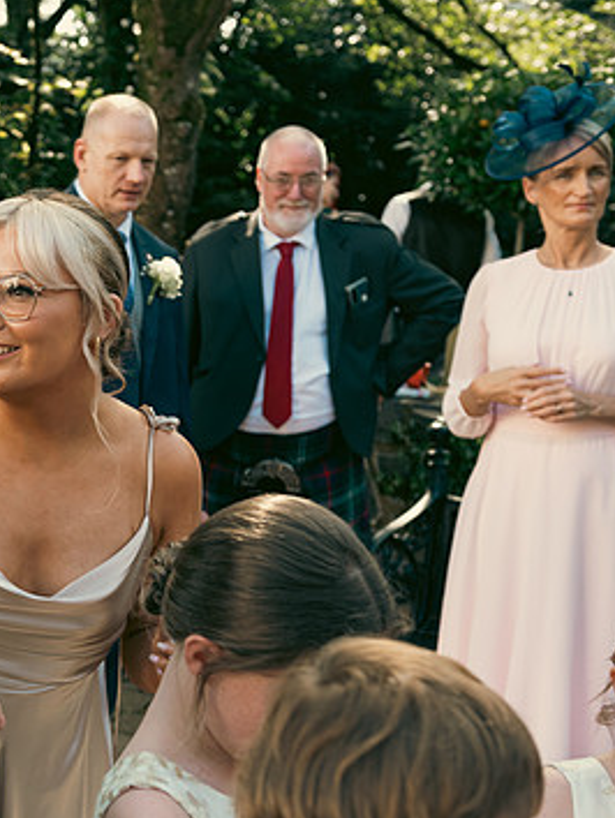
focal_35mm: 63
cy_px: 438
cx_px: 14
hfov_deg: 22.5
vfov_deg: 30.7
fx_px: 1491
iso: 160
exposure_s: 1/160
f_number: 5
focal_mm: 40
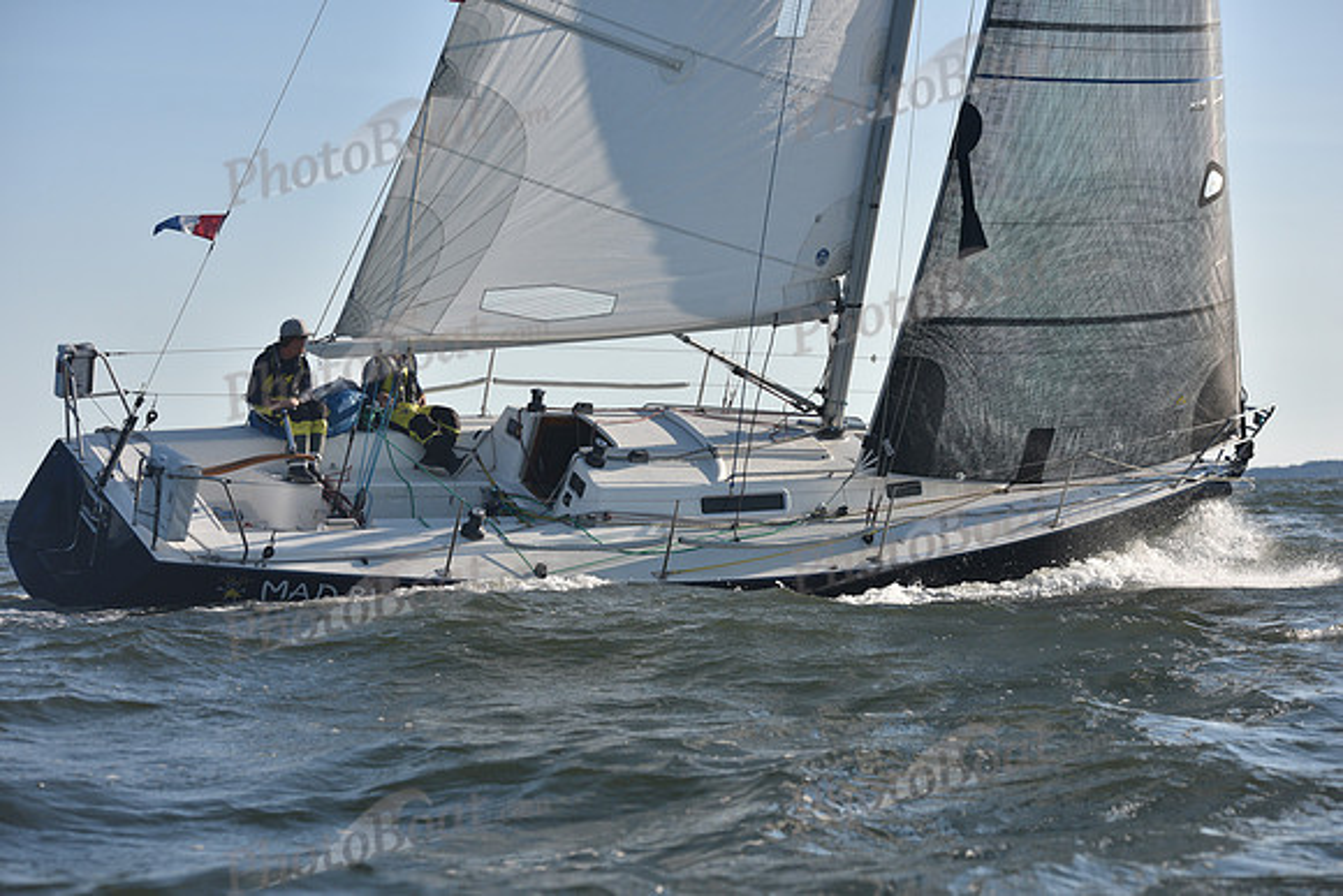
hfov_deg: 23.9
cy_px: 448
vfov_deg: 16.1
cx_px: 672
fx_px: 3172
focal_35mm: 85
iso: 250
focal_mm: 85
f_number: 5.6
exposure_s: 1/800
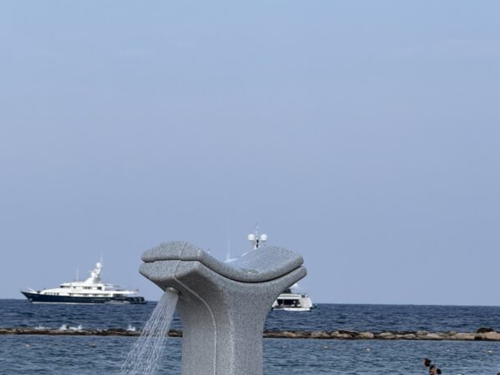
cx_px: 242
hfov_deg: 9.7
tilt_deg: +0.1
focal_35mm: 203
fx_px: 2933
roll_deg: -1.2
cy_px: 228
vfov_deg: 7.3
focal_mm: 15.66
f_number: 2.8
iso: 50
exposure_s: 1/1451
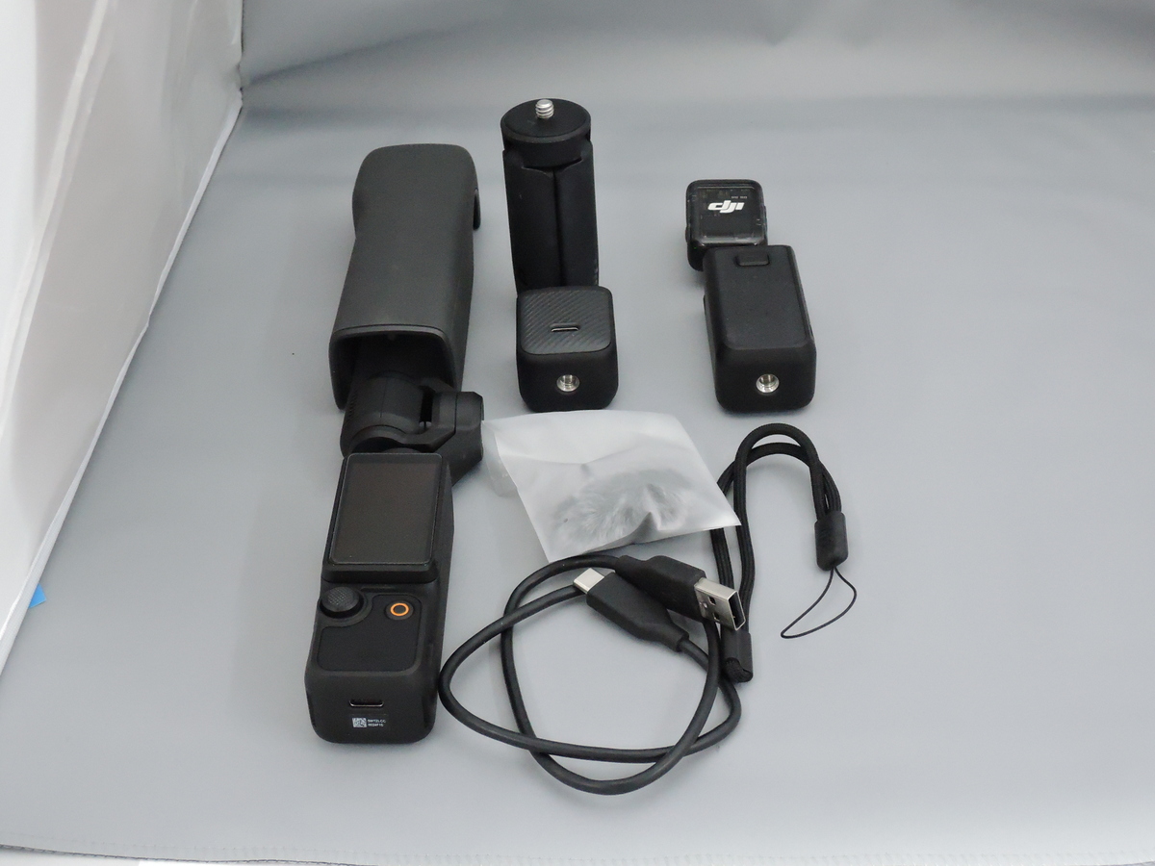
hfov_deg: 38.2
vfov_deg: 29.1
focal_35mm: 50
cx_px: 578
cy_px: 433
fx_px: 1668
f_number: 5.6
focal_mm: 10.7
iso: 1600
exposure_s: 1/125
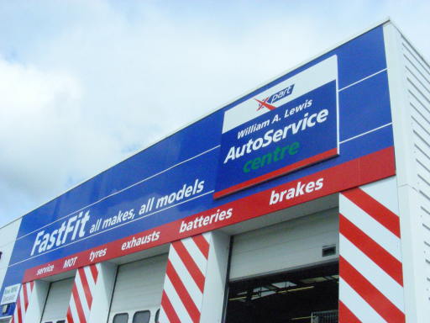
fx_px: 472
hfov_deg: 49.0
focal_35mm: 38
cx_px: 215
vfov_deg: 37.7
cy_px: 162
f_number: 13.6
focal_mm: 6.3
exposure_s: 1/1000
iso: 800
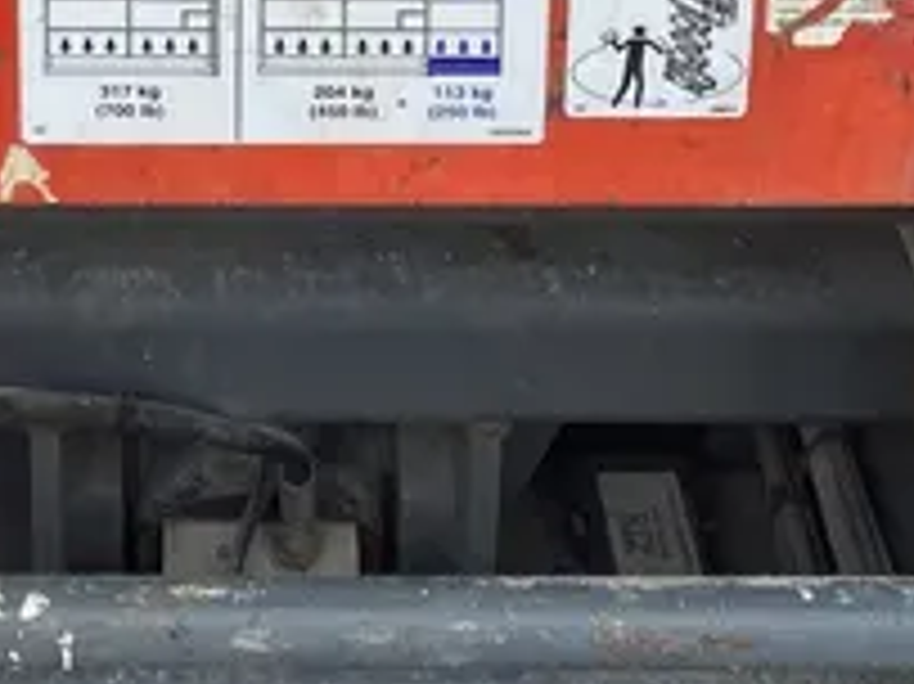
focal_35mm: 94
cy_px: -893
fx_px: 2481
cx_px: 153
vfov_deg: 12.7
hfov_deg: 20.6
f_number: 1.8
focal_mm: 4.25
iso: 32
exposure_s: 1/1522
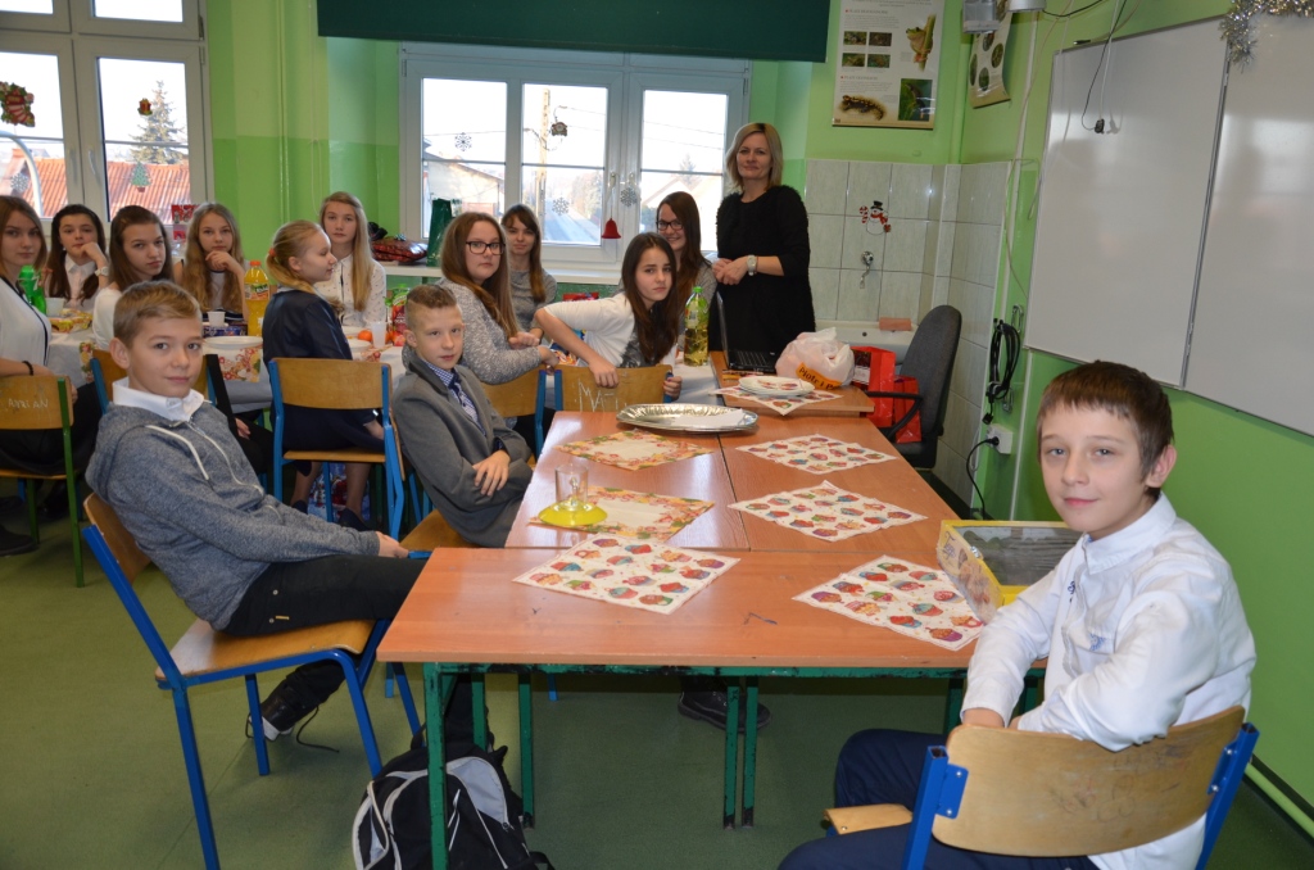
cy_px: 435
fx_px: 983
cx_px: 657
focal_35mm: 27
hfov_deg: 67.5
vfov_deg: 47.7
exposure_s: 1/100
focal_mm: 18
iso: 400
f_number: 3.5
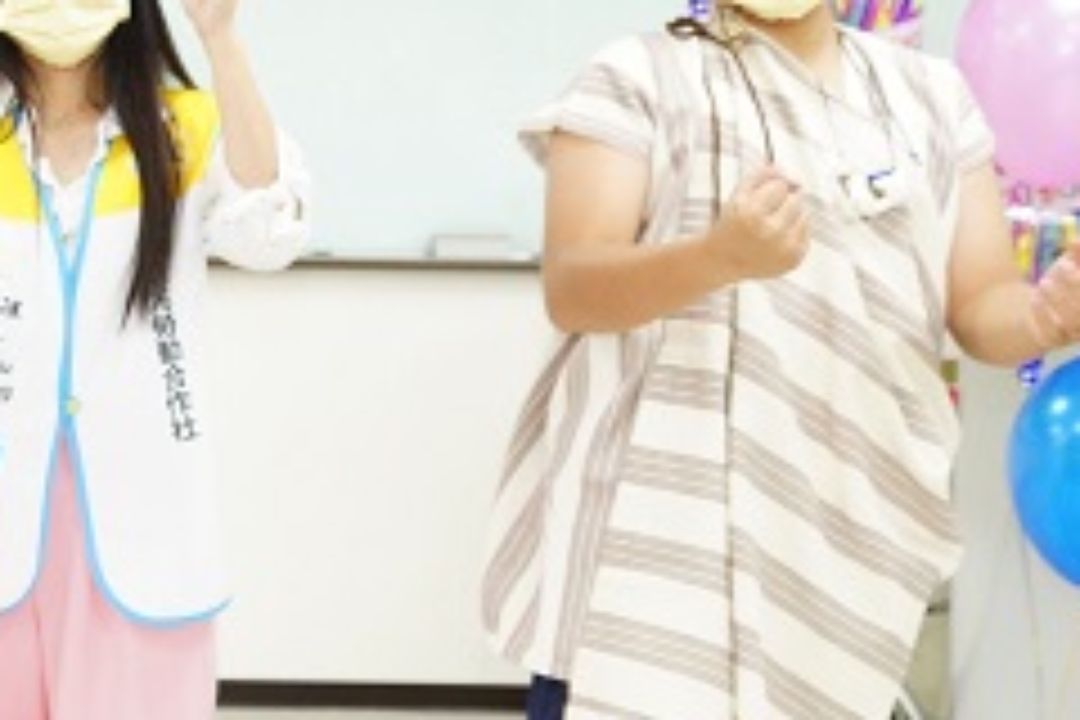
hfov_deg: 18.0
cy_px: 461
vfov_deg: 13.7
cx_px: -590
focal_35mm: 100
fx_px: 3000
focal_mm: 20
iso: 800
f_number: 2.8
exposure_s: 1/160
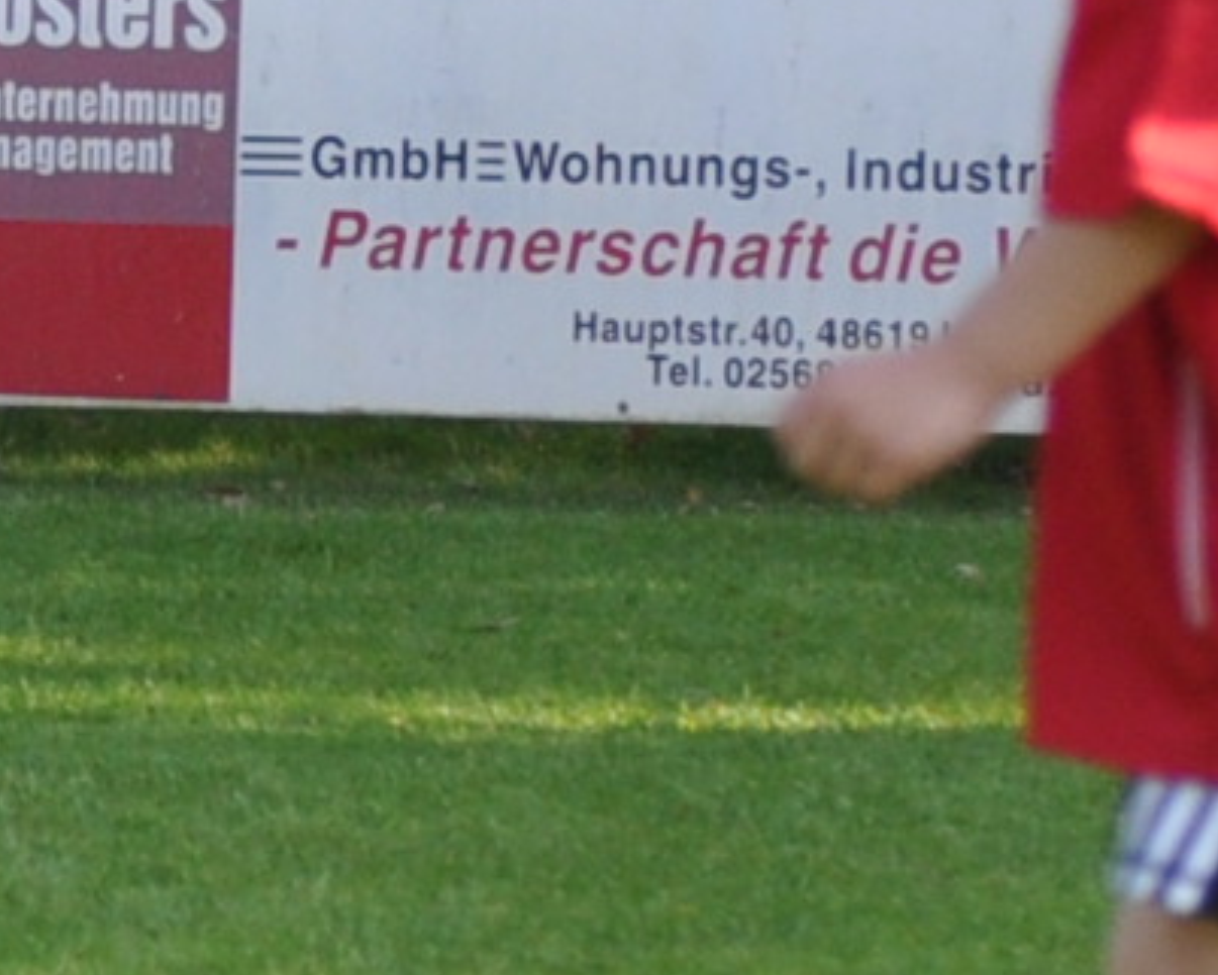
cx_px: 227
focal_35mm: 787
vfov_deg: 2.0
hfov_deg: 2.5
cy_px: 527
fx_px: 28384
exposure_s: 1/1000
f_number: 4
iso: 400
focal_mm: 70
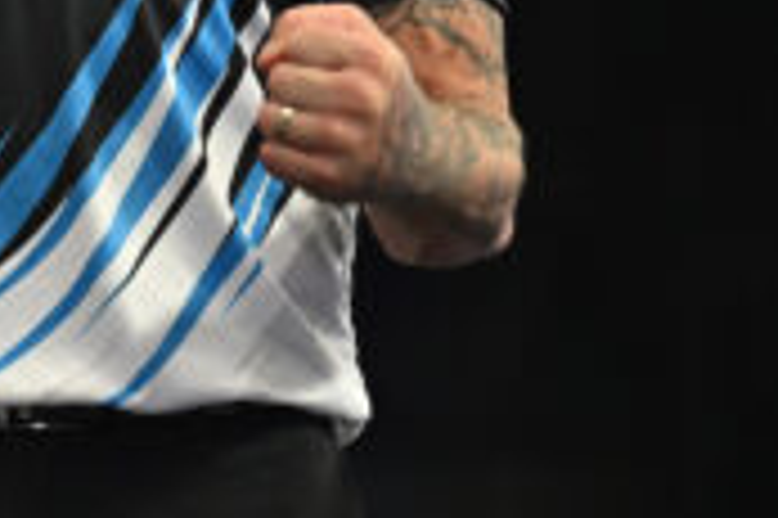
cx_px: 72
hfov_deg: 4.9
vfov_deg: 3.3
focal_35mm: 417
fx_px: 9003
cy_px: -198
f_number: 2.8
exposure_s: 1/800
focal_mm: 120
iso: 2500
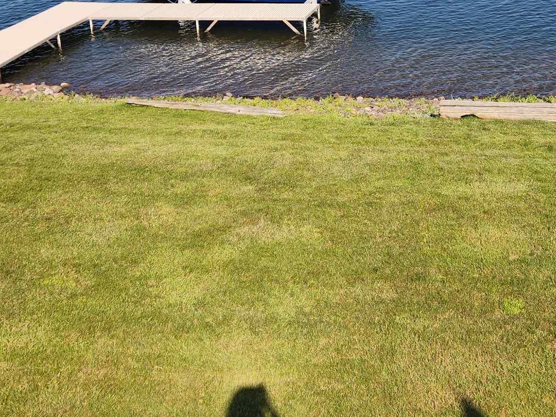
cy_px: 40
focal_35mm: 58
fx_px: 932
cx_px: 410
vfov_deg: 24.5
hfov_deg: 32.7
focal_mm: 5.4
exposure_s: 1/1318
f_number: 1.8
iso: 20
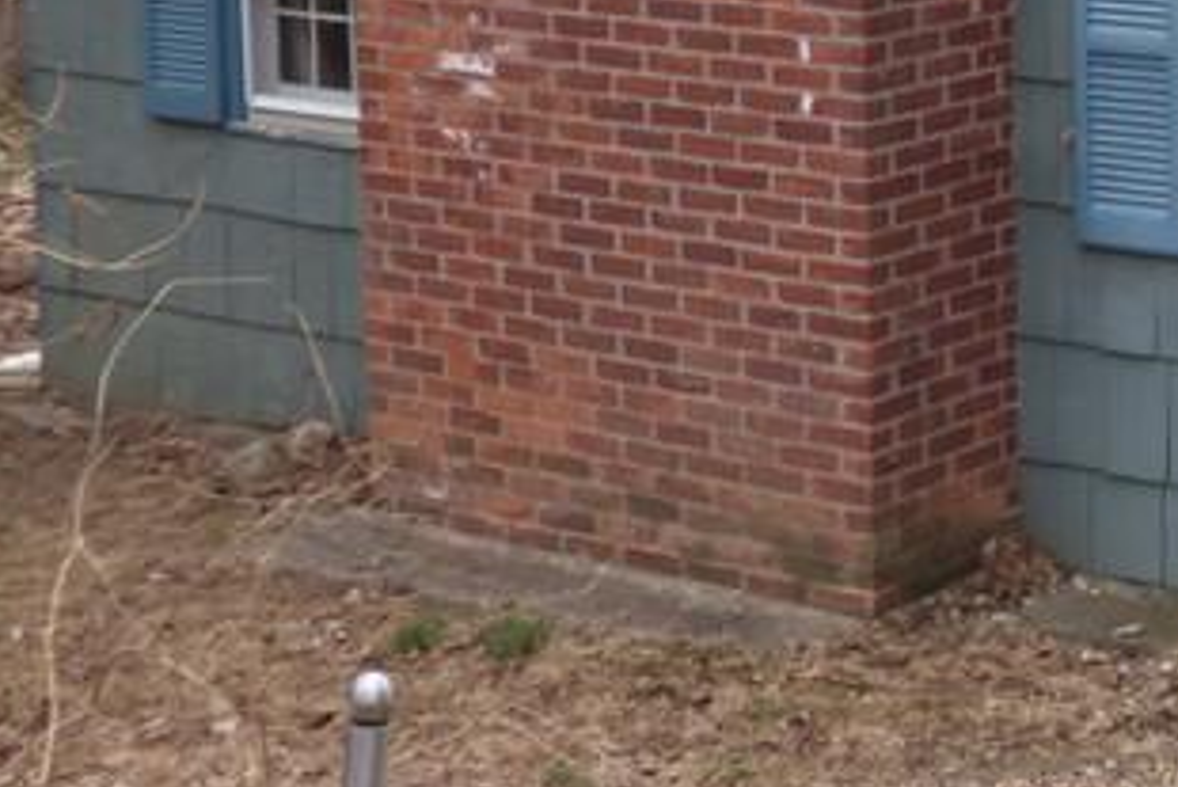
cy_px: -171
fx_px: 3601
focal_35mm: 110
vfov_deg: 12.2
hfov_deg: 17.5
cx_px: 1482
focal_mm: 5.53
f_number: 3.3
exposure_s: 1/200
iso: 100
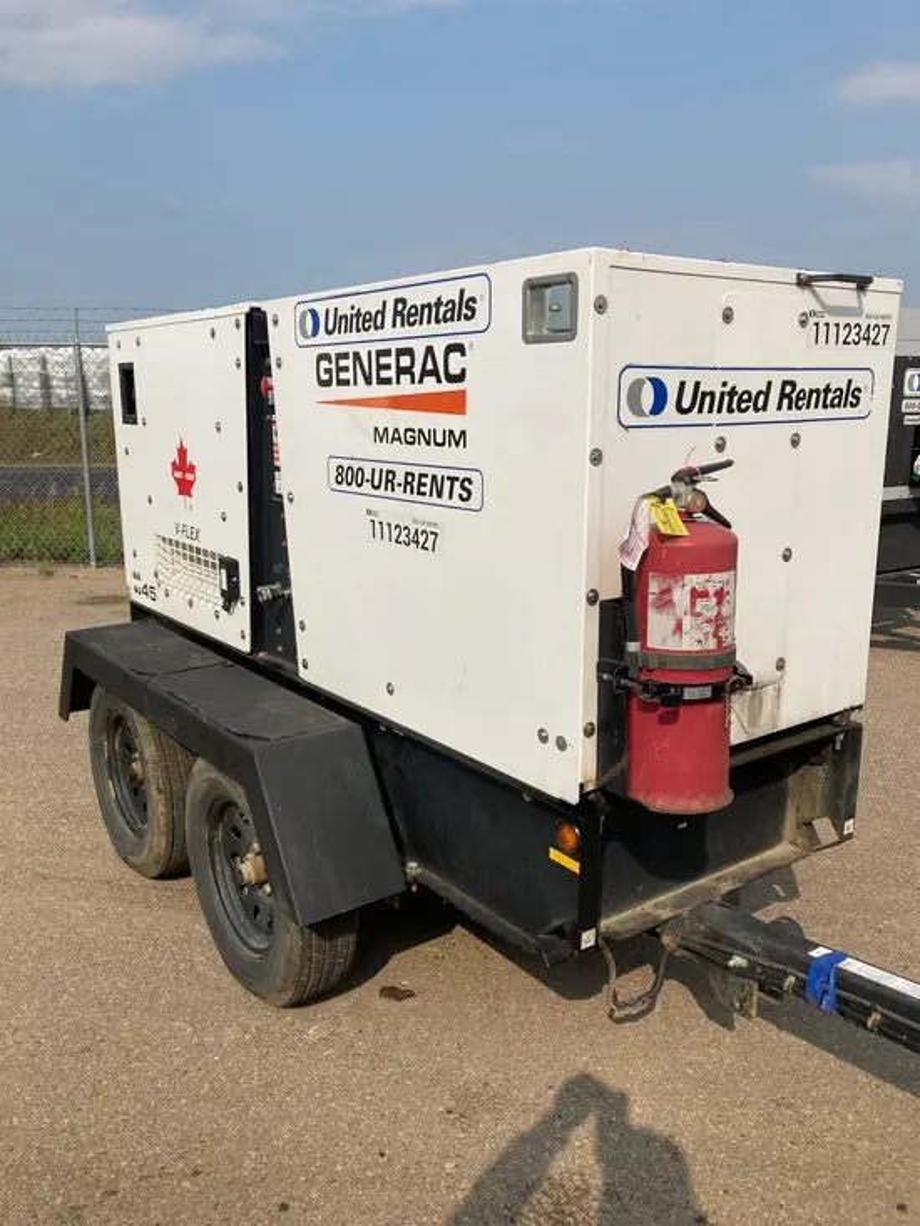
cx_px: 460
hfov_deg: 49.8
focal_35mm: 28
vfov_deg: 63.4
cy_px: 613
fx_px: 992
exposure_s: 1/3436
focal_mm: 3.99
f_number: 1.8
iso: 25
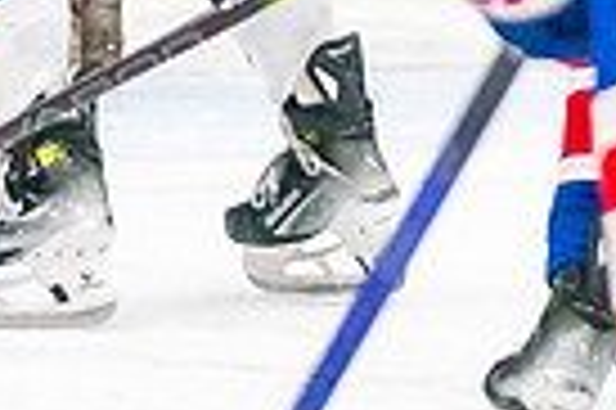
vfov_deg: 1.1
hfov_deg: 1.7
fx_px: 20851
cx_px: -633
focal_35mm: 1220
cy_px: -78
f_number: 2.8
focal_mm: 114
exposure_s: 1/1250
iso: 3200
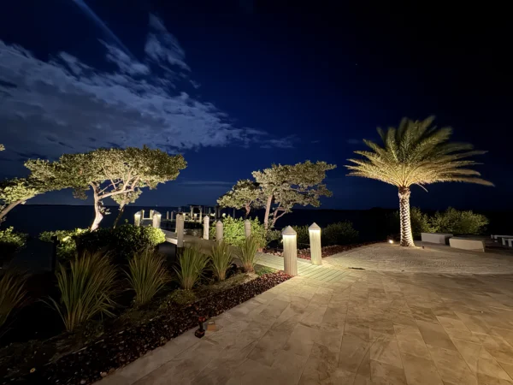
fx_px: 207
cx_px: 256
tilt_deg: +4.0
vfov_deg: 85.7
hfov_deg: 102.1
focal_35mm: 14
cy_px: 192
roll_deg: -0.4
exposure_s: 1/8
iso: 2500
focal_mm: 2.22
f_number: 2.2
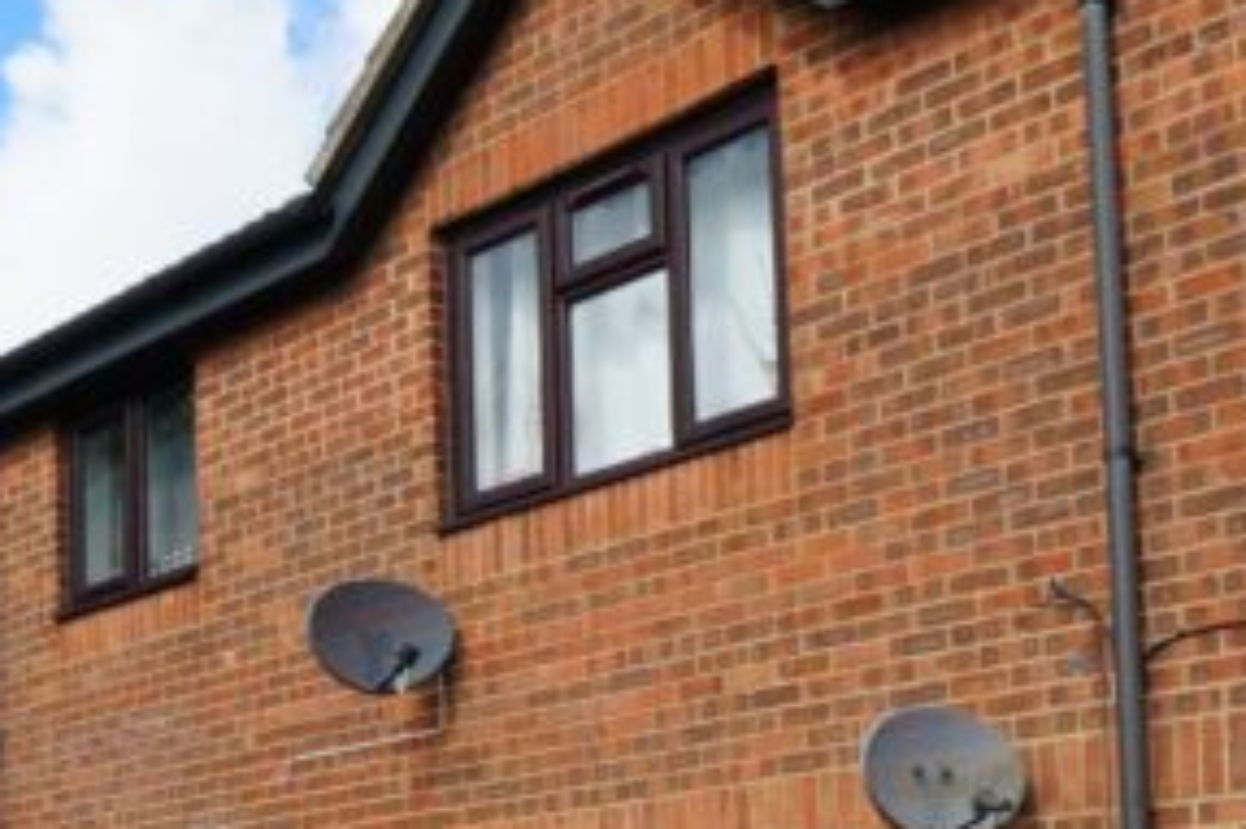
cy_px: 918
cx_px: 200
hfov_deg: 29.2
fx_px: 2318
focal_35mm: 67
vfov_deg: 19.4
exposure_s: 1/80
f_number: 13
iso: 100
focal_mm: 16
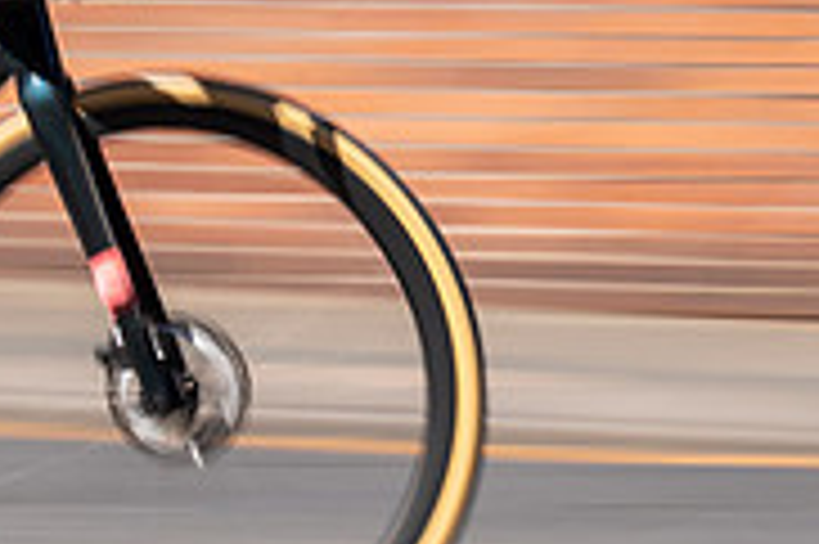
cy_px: -439
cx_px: -180
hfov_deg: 7.1
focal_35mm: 288
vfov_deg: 4.7
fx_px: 6546
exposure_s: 1/40
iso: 100
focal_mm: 70
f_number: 18
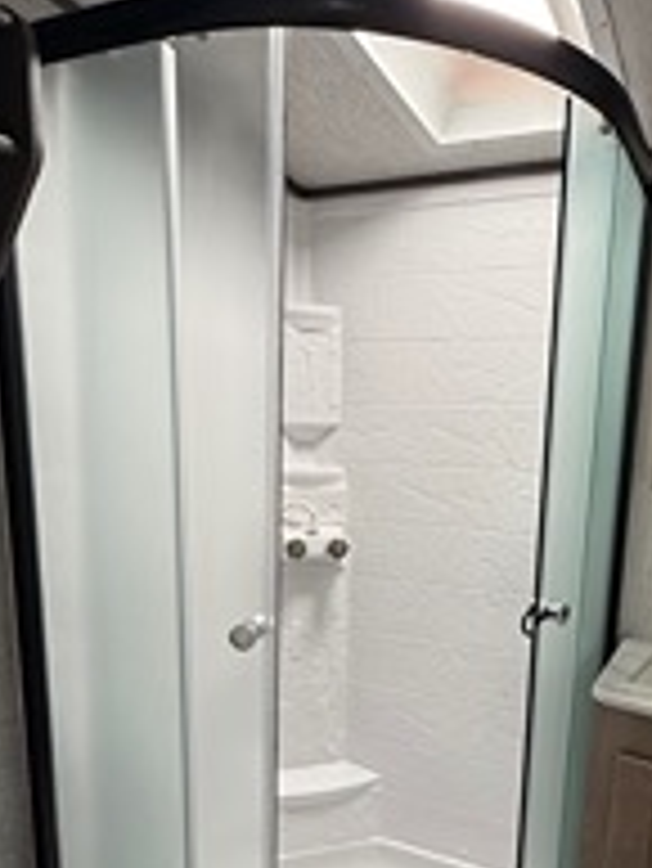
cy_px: 571
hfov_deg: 47.7
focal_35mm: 29
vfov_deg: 60.3
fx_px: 727
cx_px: 423
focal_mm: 2.22
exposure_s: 1/99
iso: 100
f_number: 2.2
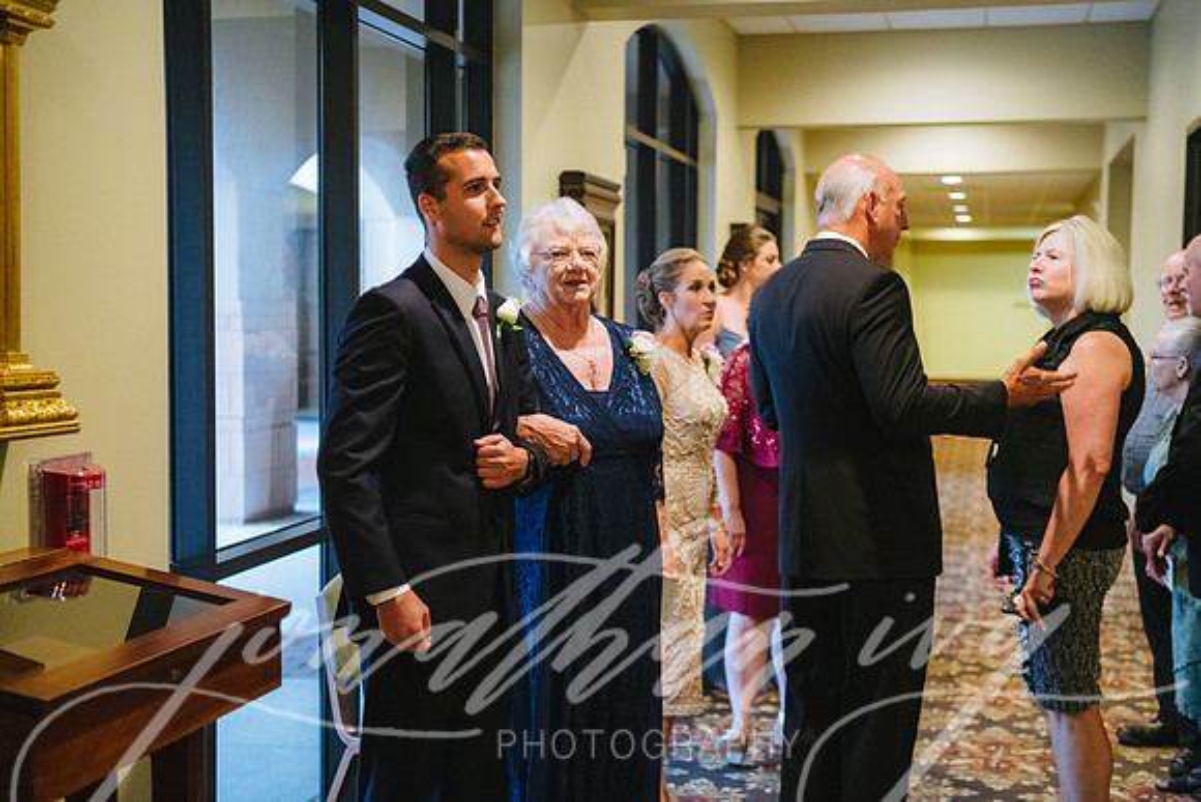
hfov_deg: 39.6
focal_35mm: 50
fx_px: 1668
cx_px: 600
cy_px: 401
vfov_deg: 27.0
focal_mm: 50
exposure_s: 1/125
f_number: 2.8
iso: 4500
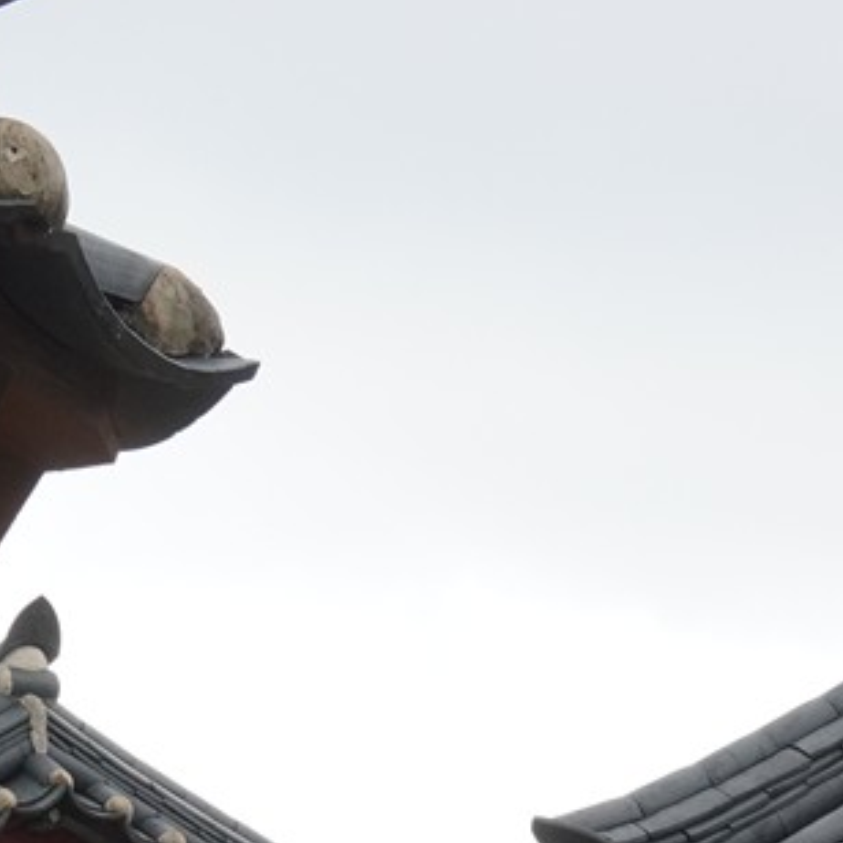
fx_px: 5318
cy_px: 1319
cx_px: 339
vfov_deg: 8.8
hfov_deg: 9.1
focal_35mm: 193
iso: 1250
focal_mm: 35
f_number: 14
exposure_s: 1/125
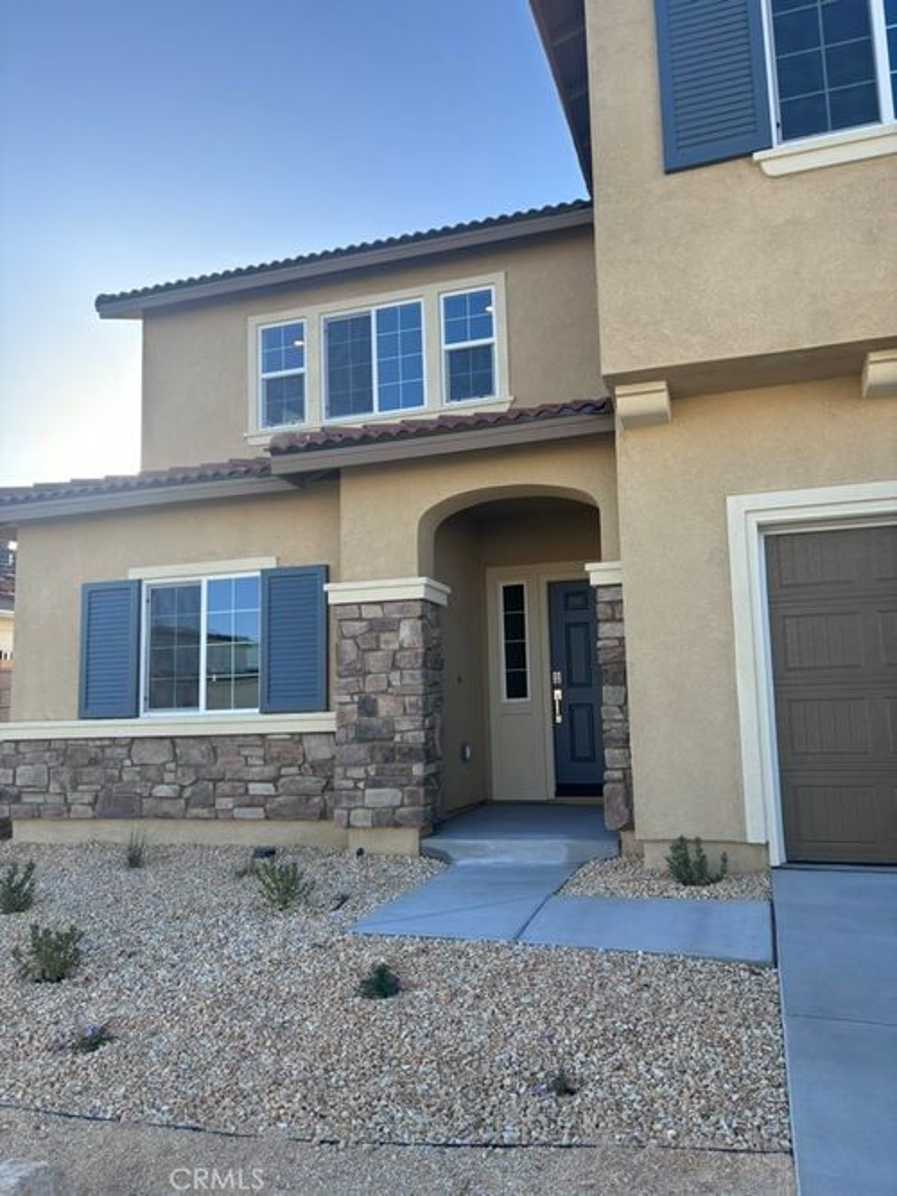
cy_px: 598
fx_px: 899
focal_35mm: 26
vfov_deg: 67.3
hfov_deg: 53.0
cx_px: 448
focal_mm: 5.96
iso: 50
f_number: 1.6
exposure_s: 1/880
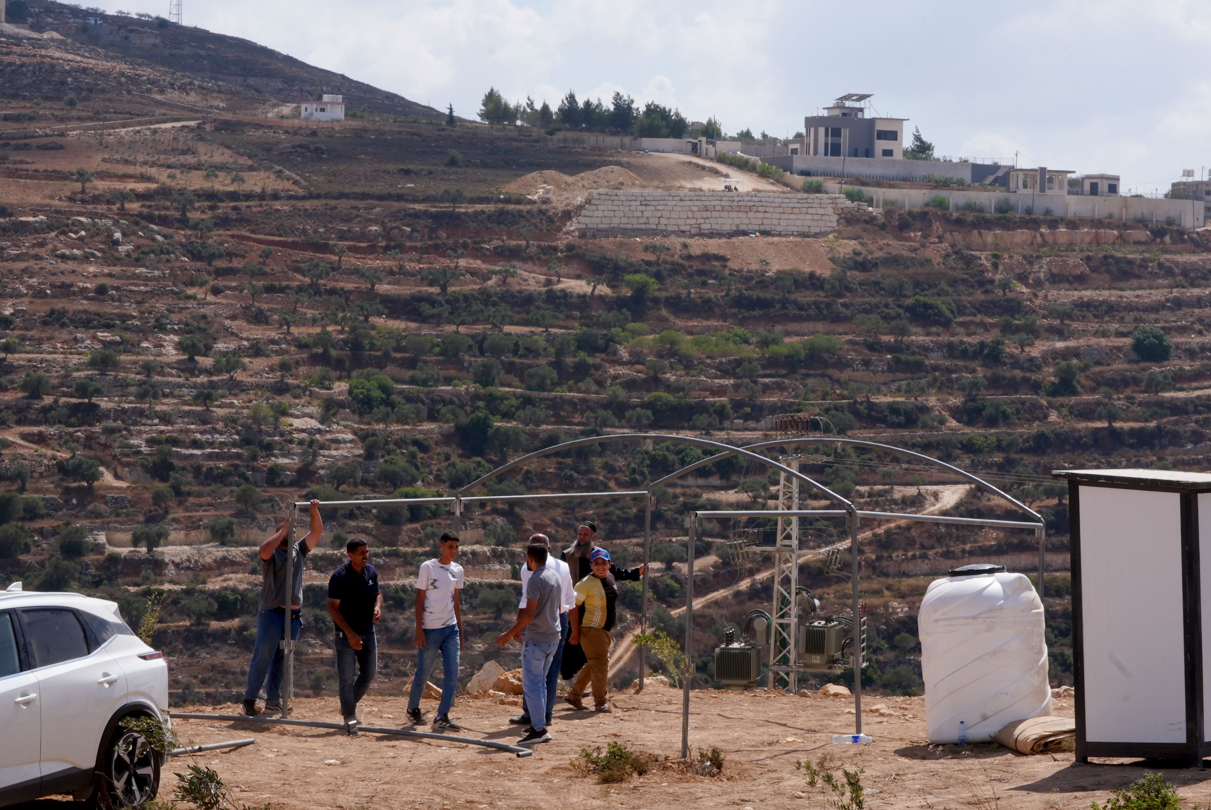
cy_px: 405
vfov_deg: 13.1
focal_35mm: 105
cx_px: 606
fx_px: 3535
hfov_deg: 19.4
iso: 250
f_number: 22
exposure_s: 1/125
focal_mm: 70
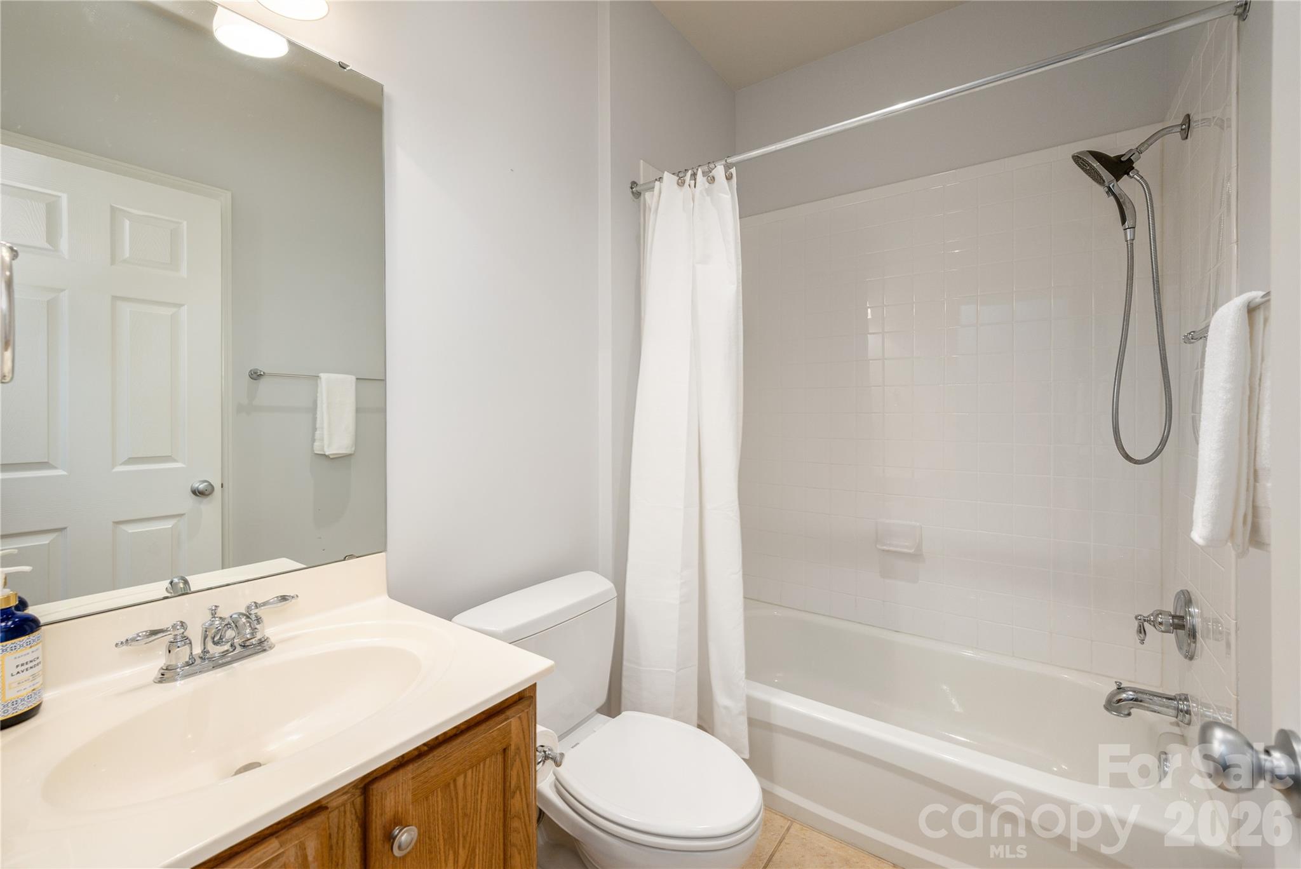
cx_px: 650
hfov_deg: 104.2
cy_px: 434
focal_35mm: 14
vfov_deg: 81.3
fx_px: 506
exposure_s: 1/200
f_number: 7.1
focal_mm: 14
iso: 320
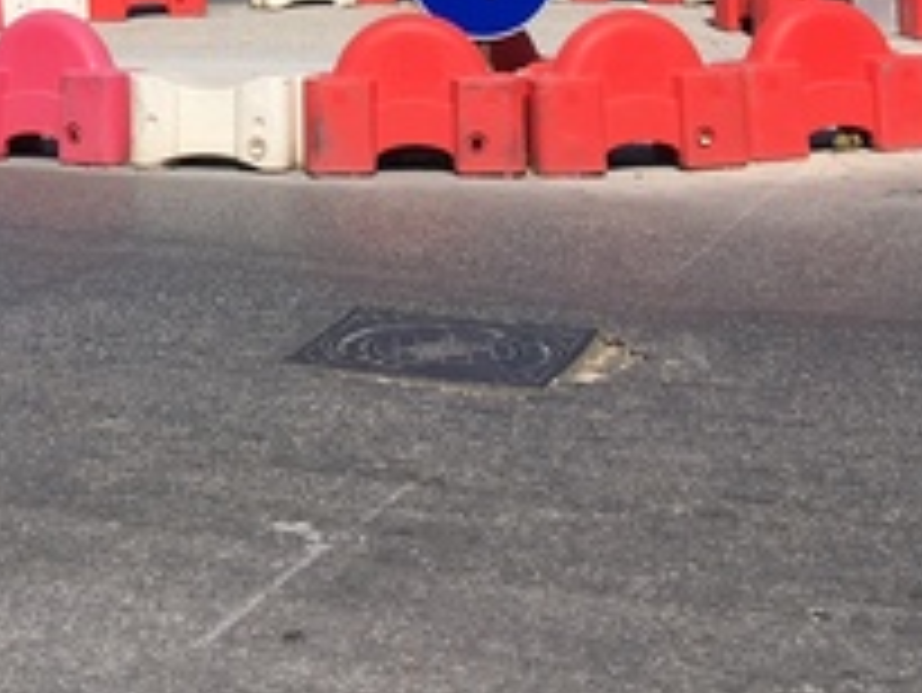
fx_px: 2265
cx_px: 99
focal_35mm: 85
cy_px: -148
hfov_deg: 22.5
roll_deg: -2.1
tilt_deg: -3.7
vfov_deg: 16.6
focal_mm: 4.15
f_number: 2.2
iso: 25
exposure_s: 1/1637
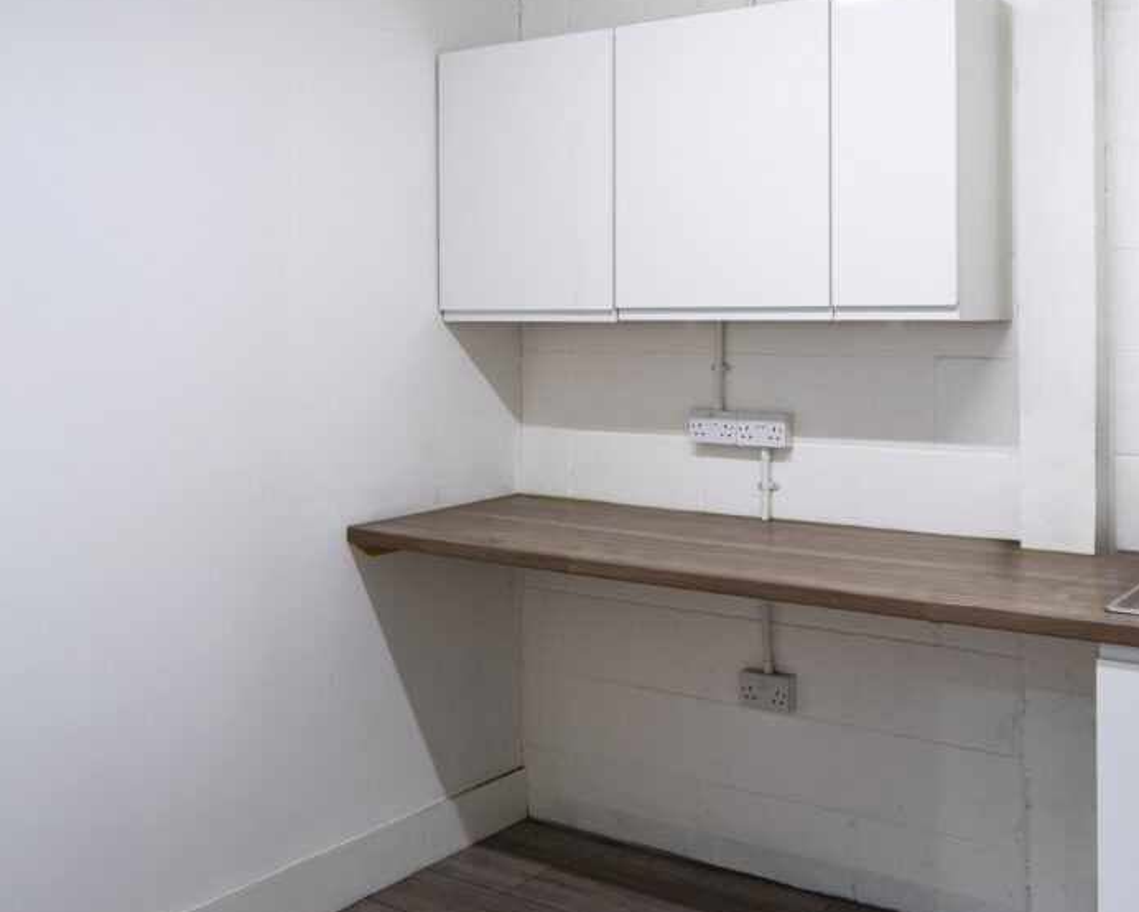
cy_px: 519
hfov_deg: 40.3
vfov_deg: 33.4
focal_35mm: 45
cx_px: 816
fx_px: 1517
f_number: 5.6
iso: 100
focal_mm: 12.29
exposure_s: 1/240
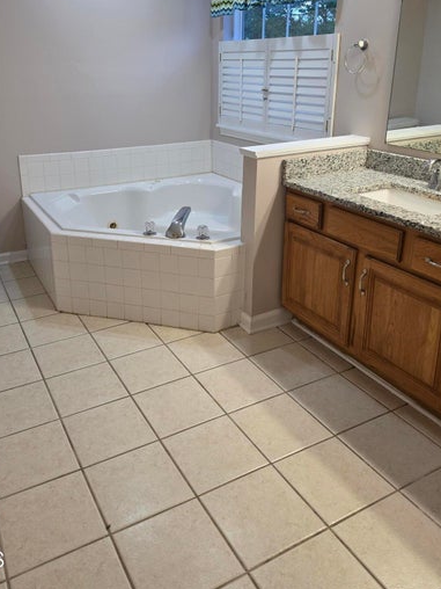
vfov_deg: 60.9
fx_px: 493
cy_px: 223
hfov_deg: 48.1
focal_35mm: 29
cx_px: 191
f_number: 1.4
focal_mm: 6.5
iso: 80
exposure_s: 1/120
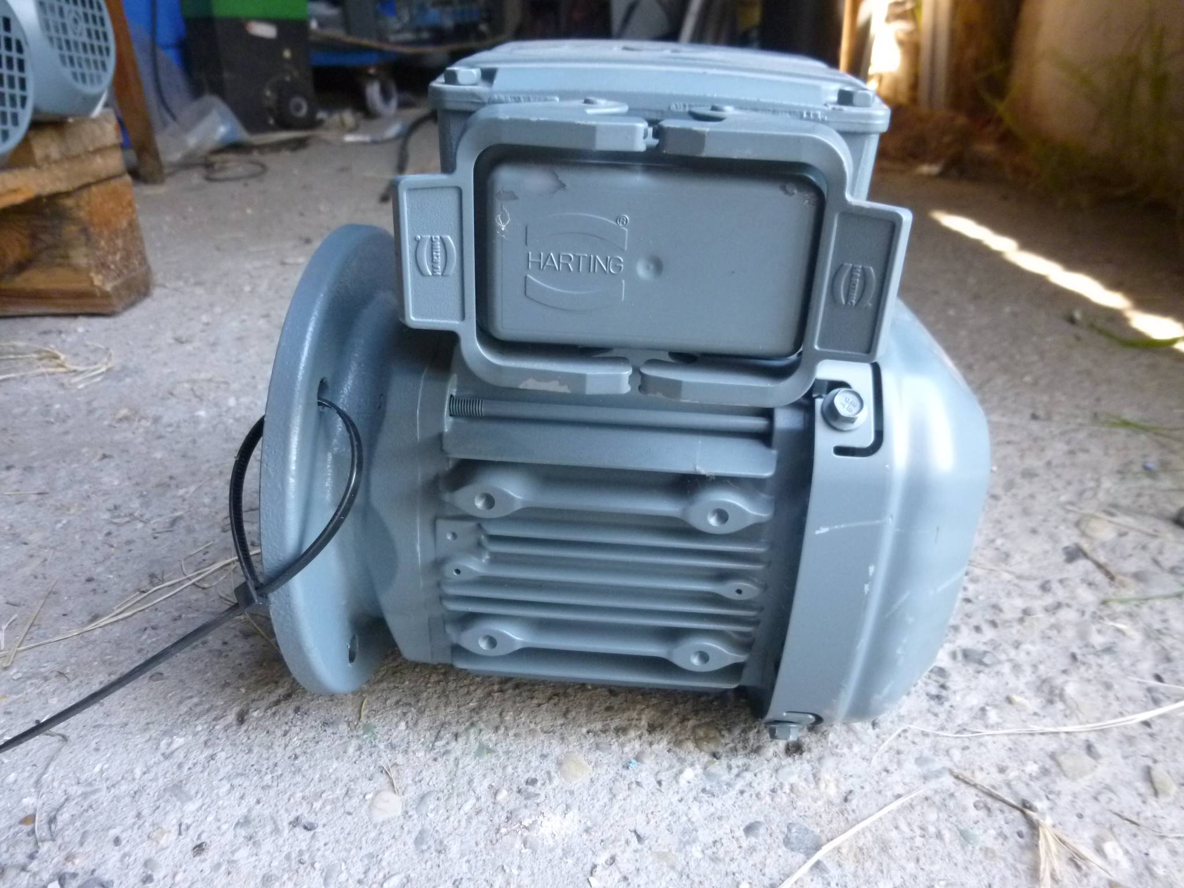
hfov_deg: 69.4
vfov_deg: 54.9
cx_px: 592
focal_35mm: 25
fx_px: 855
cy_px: 444
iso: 400
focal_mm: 4.5
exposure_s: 1/40
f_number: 3.1
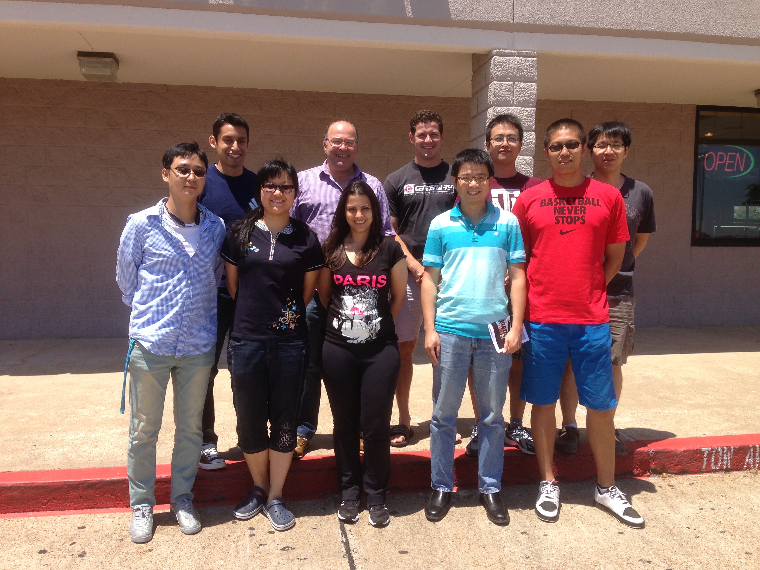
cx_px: 380
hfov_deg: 55.4
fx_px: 725
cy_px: 285
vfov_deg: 42.9
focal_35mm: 33
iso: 50
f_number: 2.4
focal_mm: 4.13
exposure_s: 1/1290
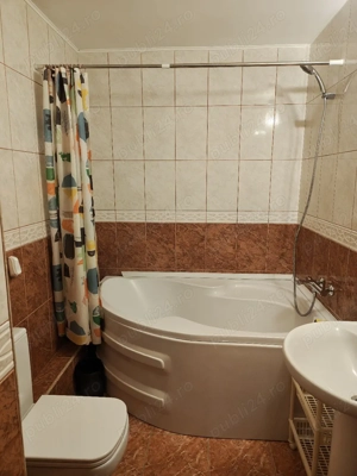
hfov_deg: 56.8
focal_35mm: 24
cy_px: 238
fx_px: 330
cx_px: 178
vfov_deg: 71.6
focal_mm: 5.56
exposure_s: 1/33.4
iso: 2909
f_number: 1.8
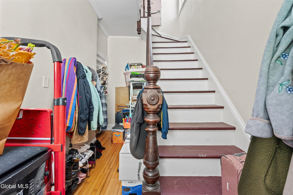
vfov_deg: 73.7
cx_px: 146
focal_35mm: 16
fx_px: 130
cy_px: 98
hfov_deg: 96.7
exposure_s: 1/5
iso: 2000
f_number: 8
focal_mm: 16
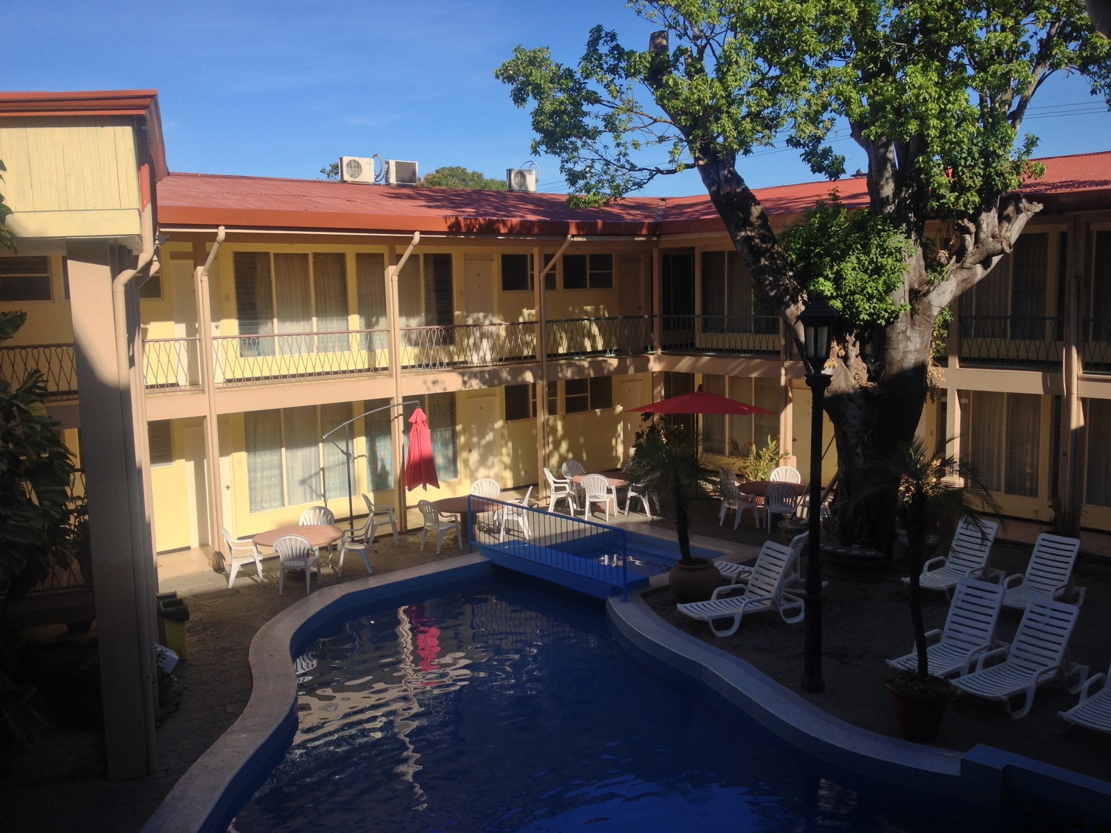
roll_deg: +1.6
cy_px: 416
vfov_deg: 40.7
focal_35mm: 35
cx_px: 556
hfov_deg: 52.6
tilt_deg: -9.9
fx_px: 1123
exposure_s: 1/1534
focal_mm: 4.28
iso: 50
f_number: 2.4
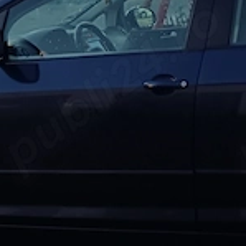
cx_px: 228
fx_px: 772
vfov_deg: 18.1
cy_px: 106
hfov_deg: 17.8
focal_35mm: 96
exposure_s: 1/25
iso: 776
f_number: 1.9
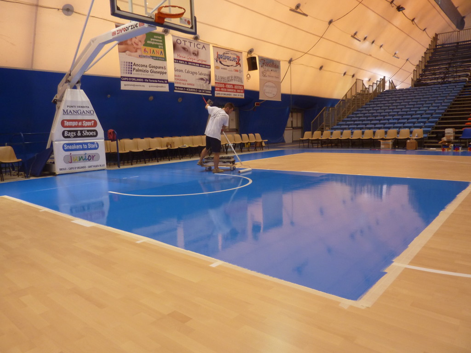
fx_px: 340
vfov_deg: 54.9
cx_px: 236
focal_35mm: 25
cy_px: 176
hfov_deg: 69.4
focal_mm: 4.1
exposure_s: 1/30
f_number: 3.3
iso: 200
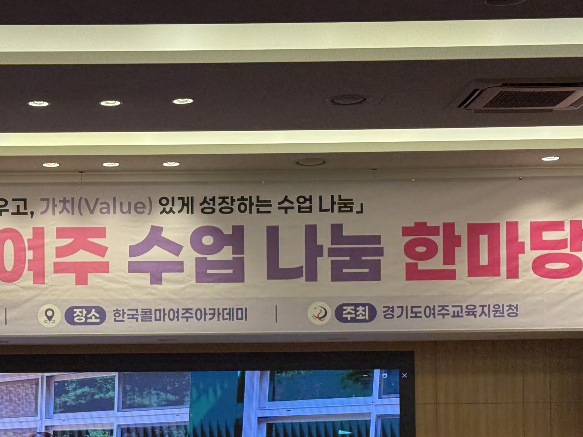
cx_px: 130
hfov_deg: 19.5
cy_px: 408
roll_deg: +0.8
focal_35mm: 100
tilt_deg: +1.8
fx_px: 1685
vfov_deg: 14.6
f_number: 1.78
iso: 80
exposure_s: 1/170
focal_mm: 6.76
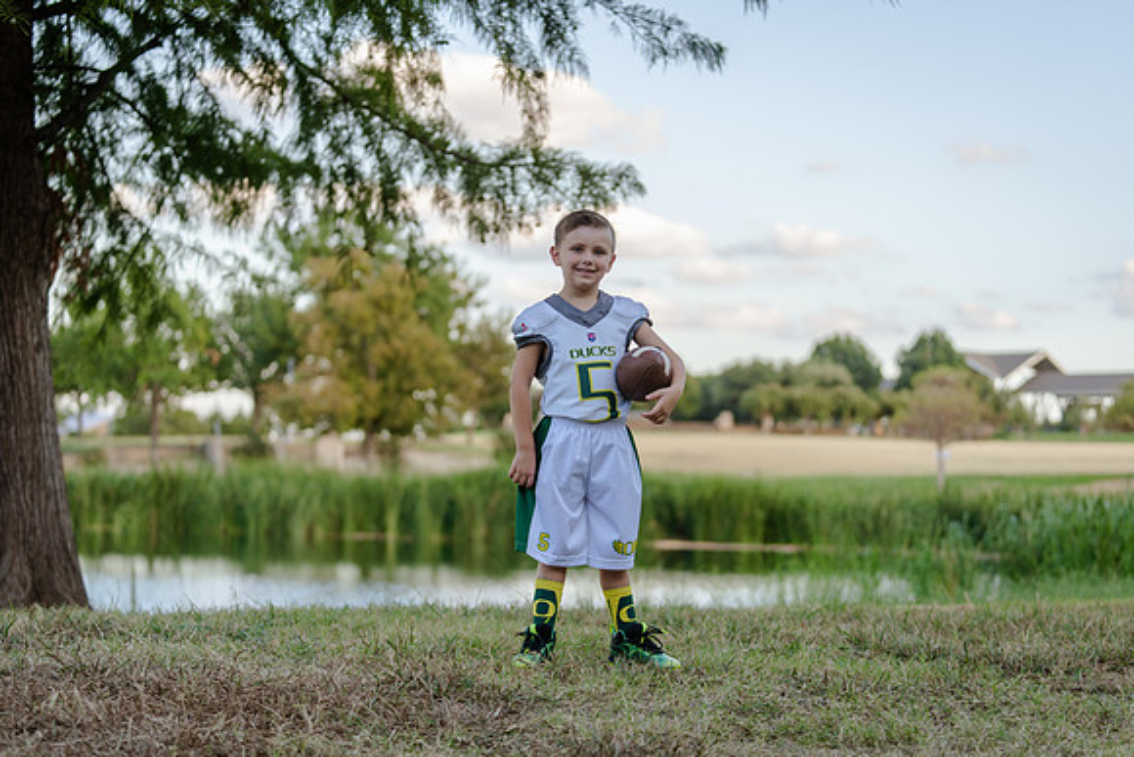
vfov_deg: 19.5
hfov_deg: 28.8
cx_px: 567
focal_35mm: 70
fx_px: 2205
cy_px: 378
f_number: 2.8
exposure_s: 1/320
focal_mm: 70
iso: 160
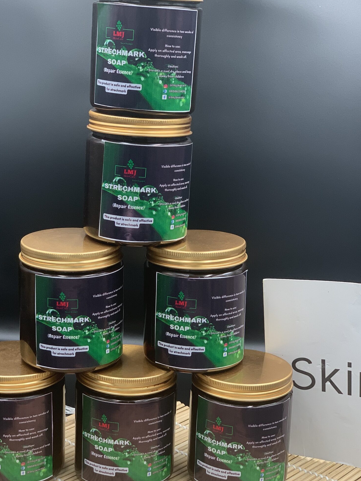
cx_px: 167
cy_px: 264
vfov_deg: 28.5
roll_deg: -1.9
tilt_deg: -16.1
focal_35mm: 68
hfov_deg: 21.6
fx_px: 946
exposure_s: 1/100
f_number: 2.4
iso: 80
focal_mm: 6
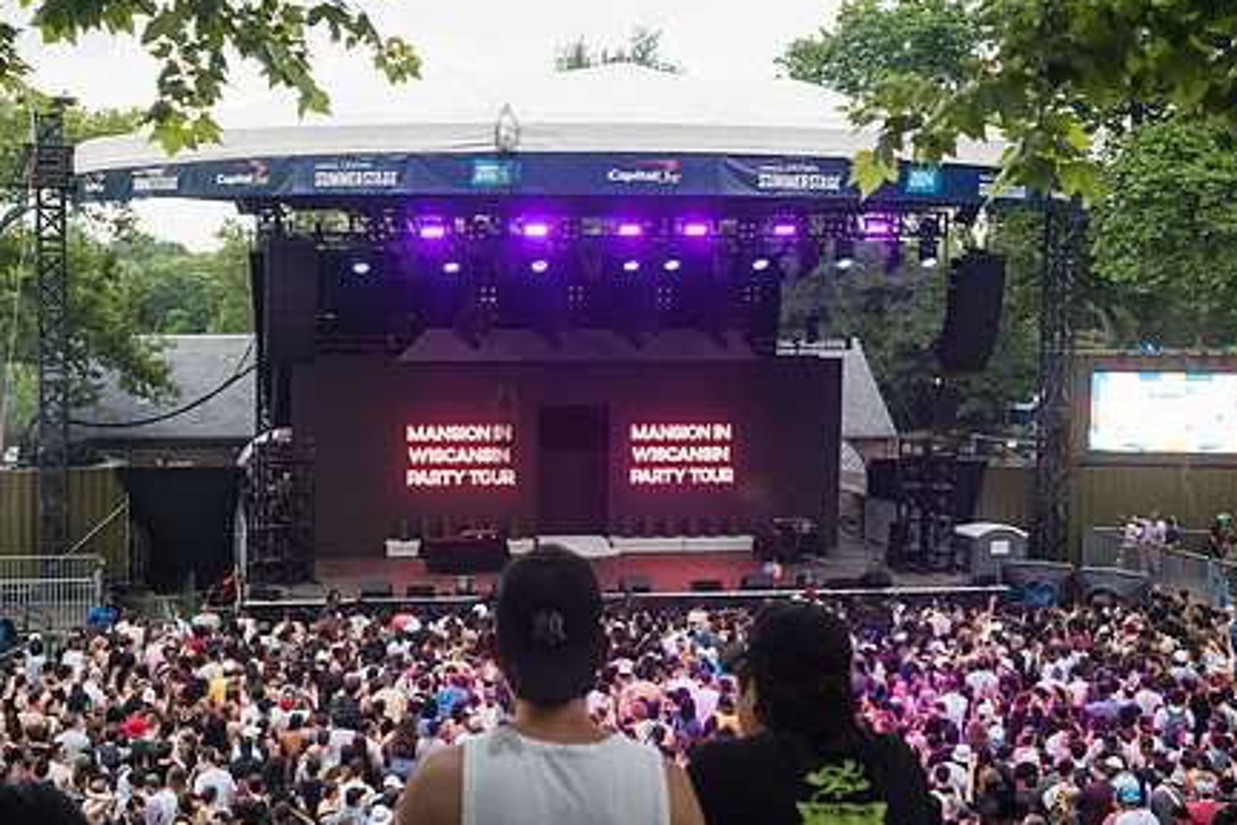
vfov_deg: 28.6
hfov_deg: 41.7
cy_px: 428
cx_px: 504
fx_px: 1615
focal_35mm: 47
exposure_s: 1/200
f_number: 3.5
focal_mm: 35
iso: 1000
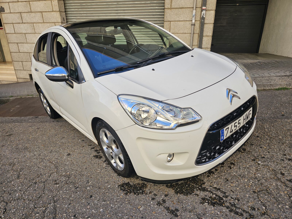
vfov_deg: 58.9
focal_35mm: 23
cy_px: 110
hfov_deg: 73.9
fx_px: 194
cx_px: 146
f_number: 1.7
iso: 10
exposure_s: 1/189
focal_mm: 6.3
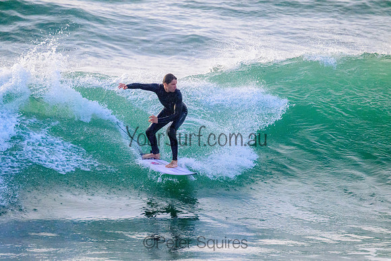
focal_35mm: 650
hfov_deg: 3.2
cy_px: 130
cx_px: 196
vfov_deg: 2.1
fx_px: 7061
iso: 5000
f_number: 11
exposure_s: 1/1600
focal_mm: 650
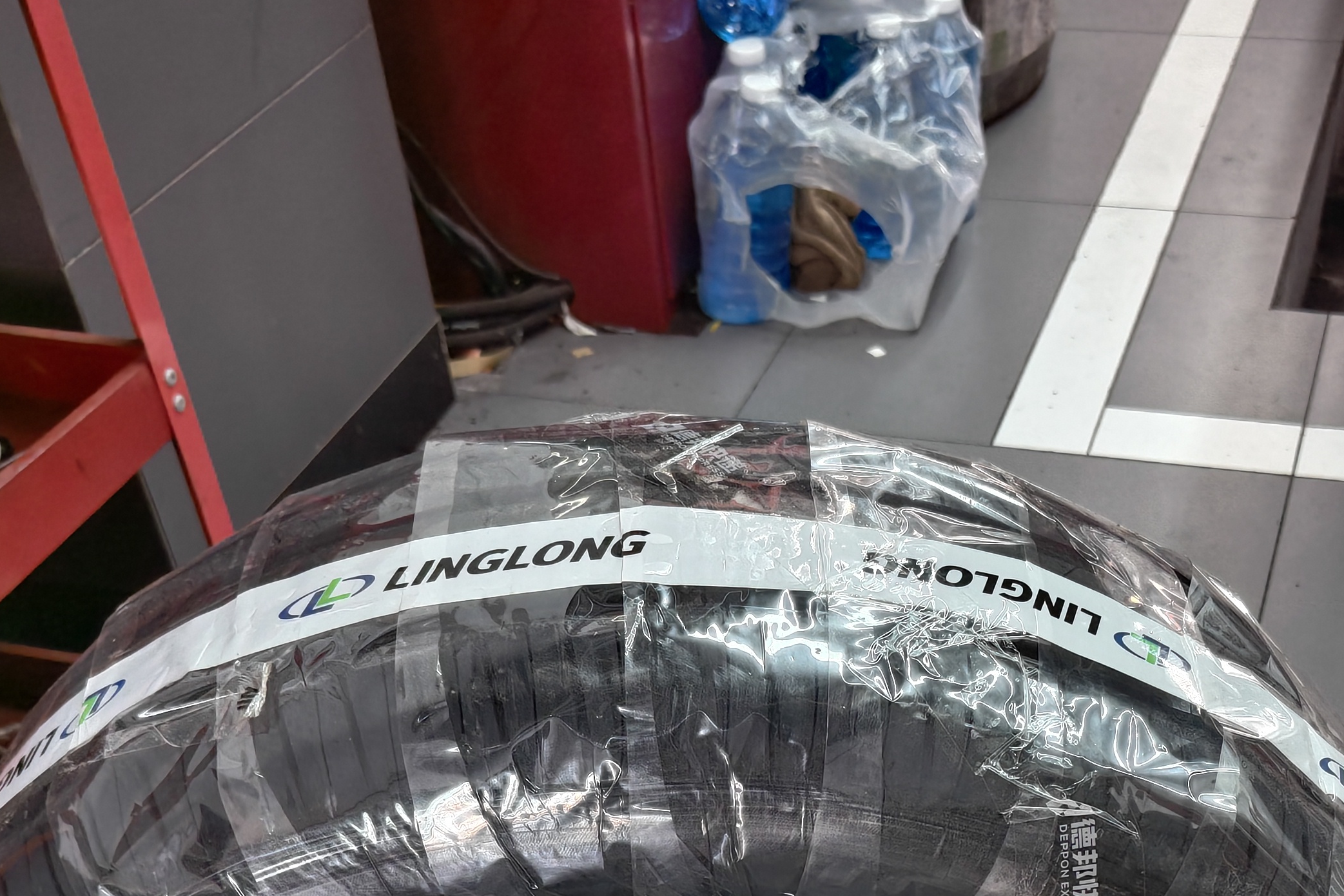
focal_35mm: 47
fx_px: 1755
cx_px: 844
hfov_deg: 41.6
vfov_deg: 26.8
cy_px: 931
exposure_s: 1/100
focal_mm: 5.56
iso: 54
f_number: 1.88
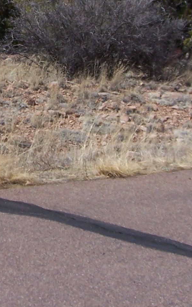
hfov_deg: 11.9
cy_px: 42
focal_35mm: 108
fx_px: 905
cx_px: -20
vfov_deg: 19.0
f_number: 4
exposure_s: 1/1000
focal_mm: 6.3
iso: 80
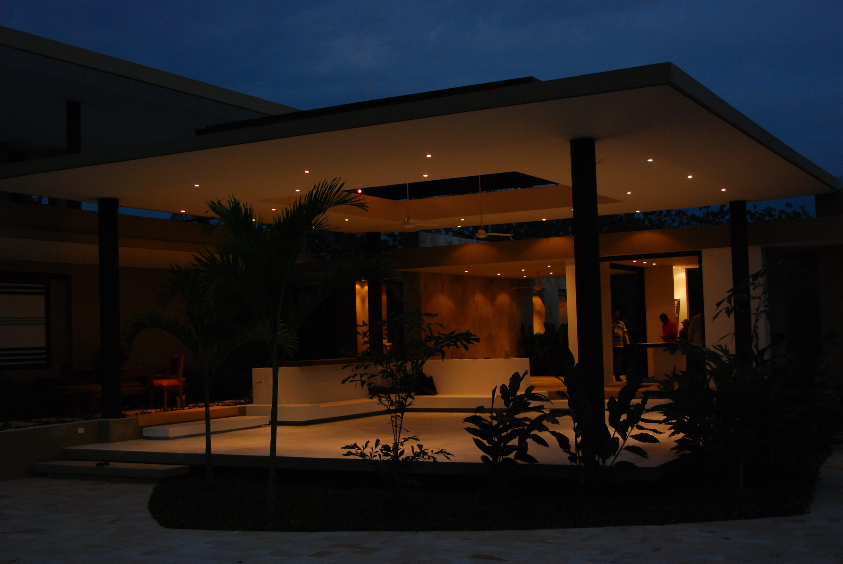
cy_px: 282
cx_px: 422
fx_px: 1090
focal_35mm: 46
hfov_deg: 42.3
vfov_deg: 29.0
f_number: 5.6
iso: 500
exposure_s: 1/50
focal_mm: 31
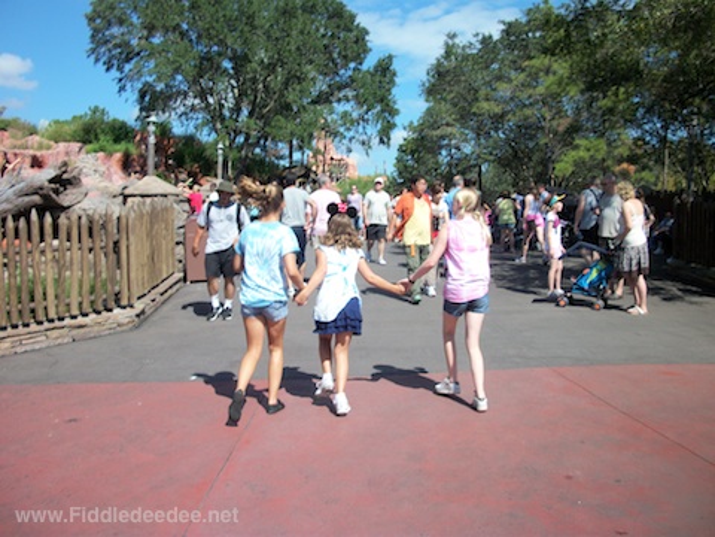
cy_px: 268
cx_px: 358
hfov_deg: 52.6
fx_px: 723
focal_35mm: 35
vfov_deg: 40.7
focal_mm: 6.3
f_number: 8.8
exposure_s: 1/160
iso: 80
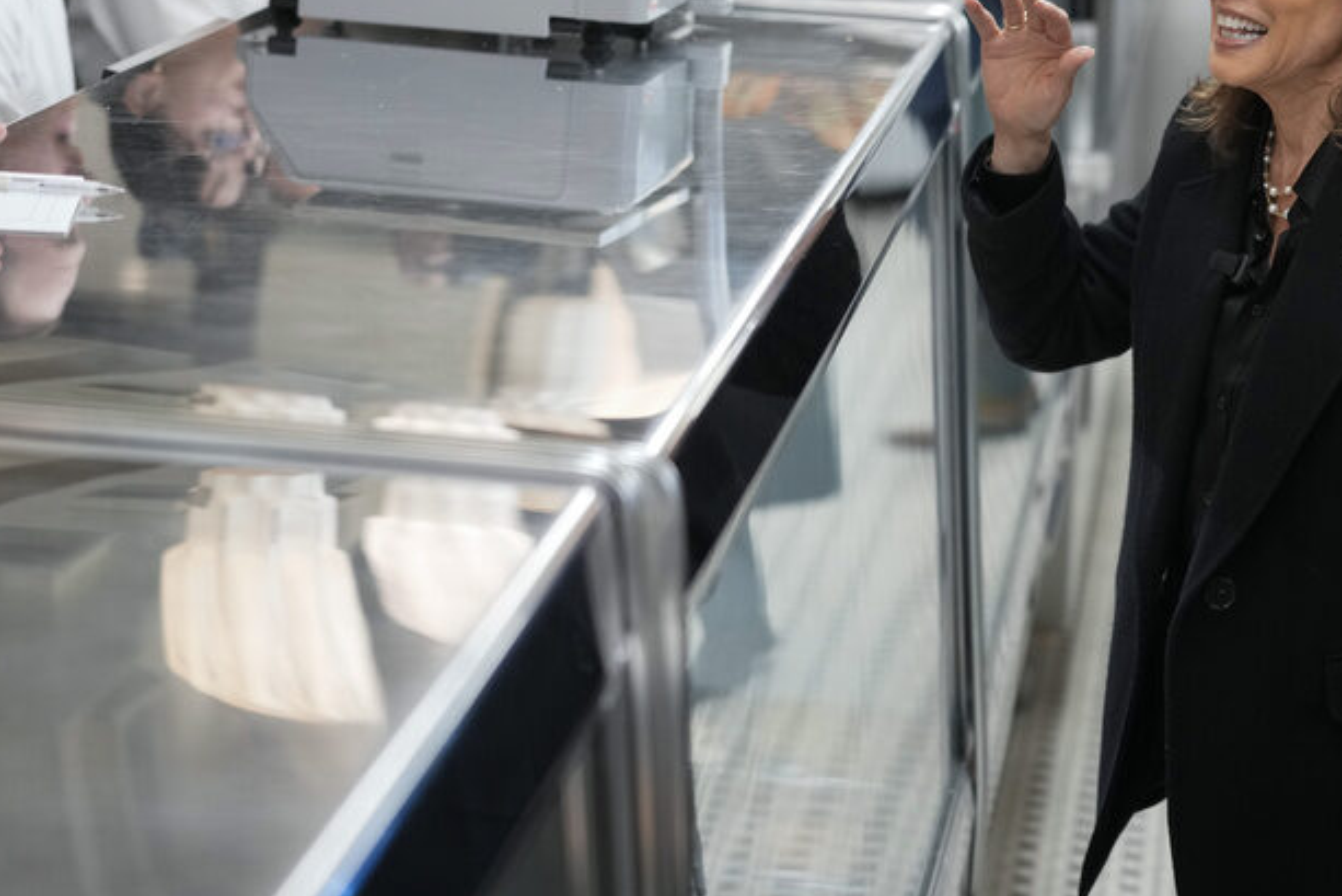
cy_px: 159
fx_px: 4362
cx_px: 779
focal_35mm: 117
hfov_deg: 17.5
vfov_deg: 11.7
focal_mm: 70
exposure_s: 1/400
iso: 1000
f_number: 2.8
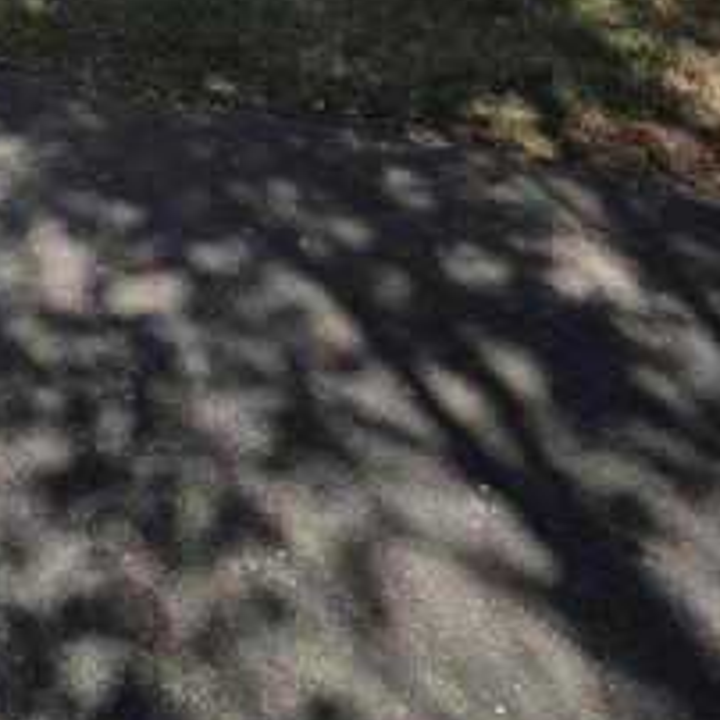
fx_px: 894
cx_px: -68
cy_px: -380
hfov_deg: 37.0
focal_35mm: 38
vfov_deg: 27.9
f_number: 2.2
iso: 50
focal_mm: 2.2
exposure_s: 1/2082
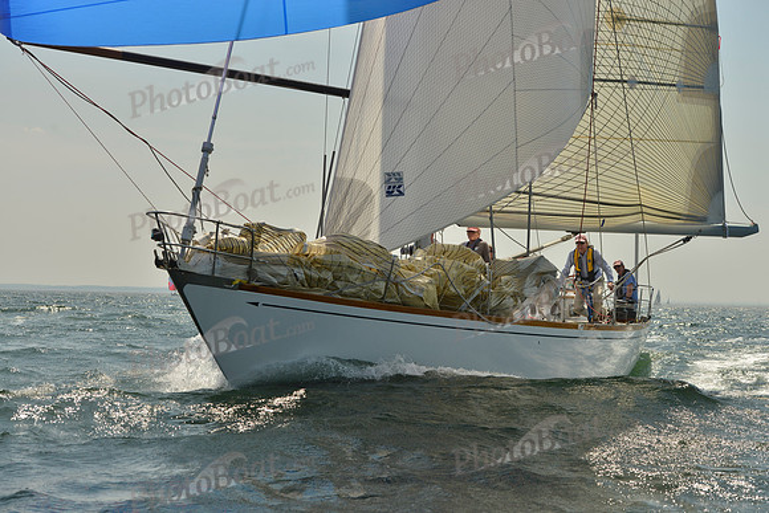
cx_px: 384
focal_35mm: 70
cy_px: 256
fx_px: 1496
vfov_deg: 19.5
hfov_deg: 28.8
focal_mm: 70
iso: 200
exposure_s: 1/1250
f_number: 7.1
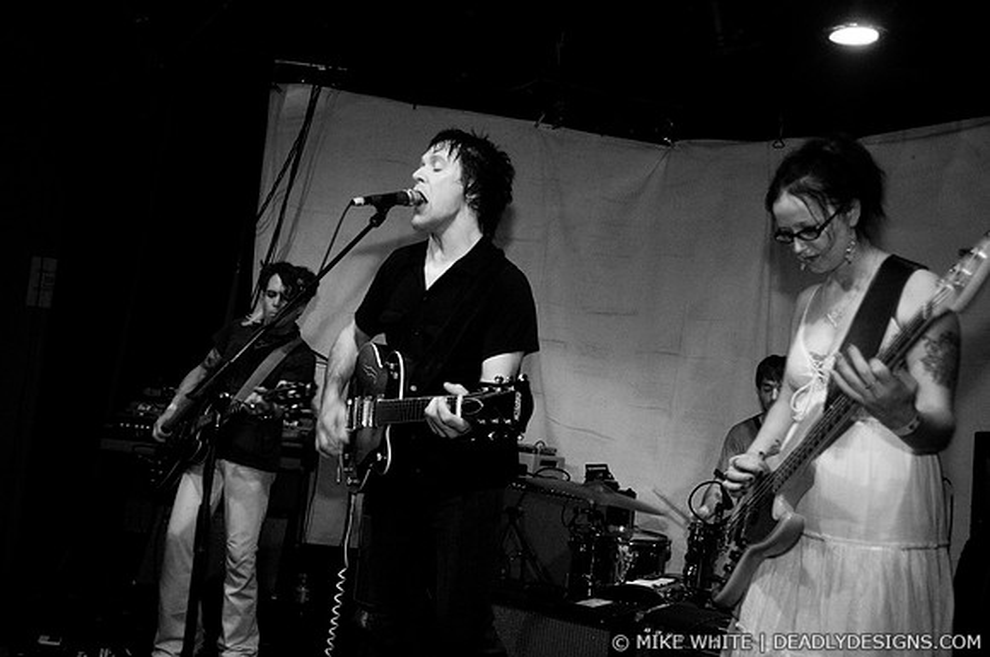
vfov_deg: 43.5
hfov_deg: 62.0
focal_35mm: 30
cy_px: 328
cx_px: 495
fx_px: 824
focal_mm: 20
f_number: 2.8
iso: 1000
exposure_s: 1/40
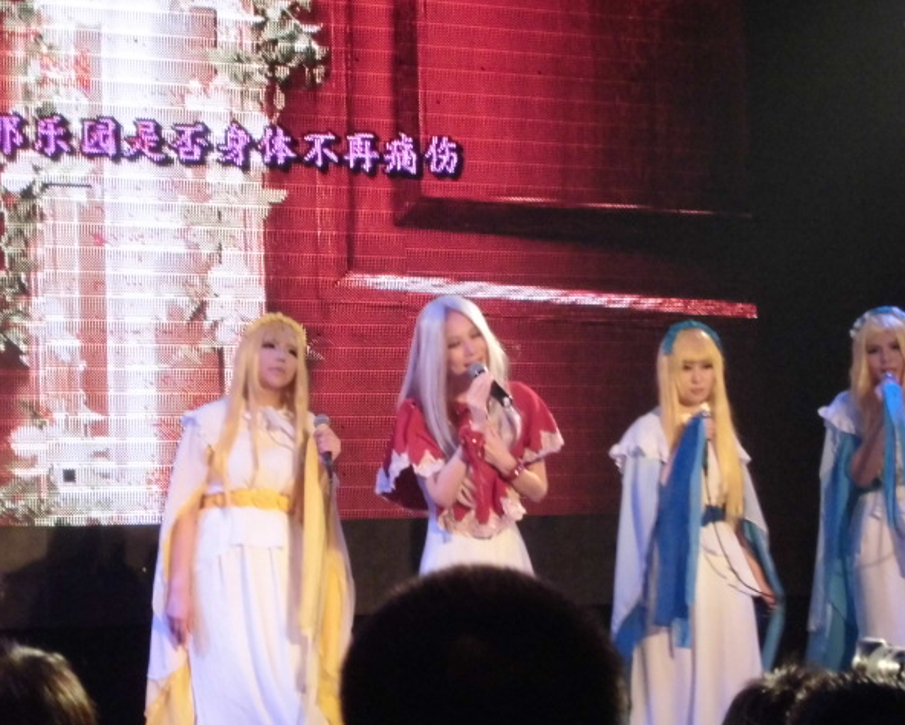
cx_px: 442
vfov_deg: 19.9
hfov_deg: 24.7
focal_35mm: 77
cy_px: 366
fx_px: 2063
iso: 800
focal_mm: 13
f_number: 4.4
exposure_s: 1/30
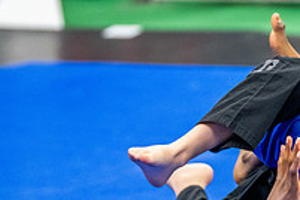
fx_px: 2650
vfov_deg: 4.3
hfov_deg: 6.4
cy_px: 184
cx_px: 360
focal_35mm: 318
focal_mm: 110
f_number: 2.8
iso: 5000
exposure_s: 1/500
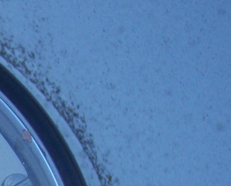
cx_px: -158
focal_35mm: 135
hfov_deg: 13.1
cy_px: 282
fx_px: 924
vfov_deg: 11.0
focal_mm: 8
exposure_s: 1/700
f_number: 2.8
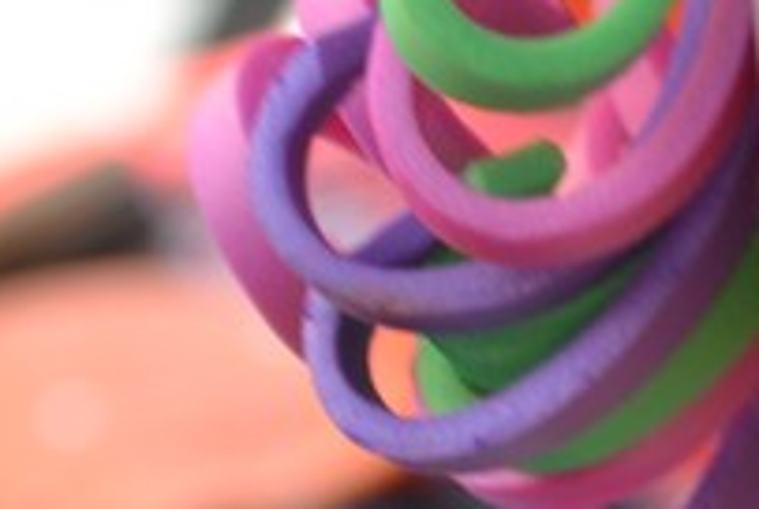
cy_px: 170
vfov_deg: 3.3
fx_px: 8931
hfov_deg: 4.8
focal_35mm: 423
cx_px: 1342
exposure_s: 1/250
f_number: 2.8
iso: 100
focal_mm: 56
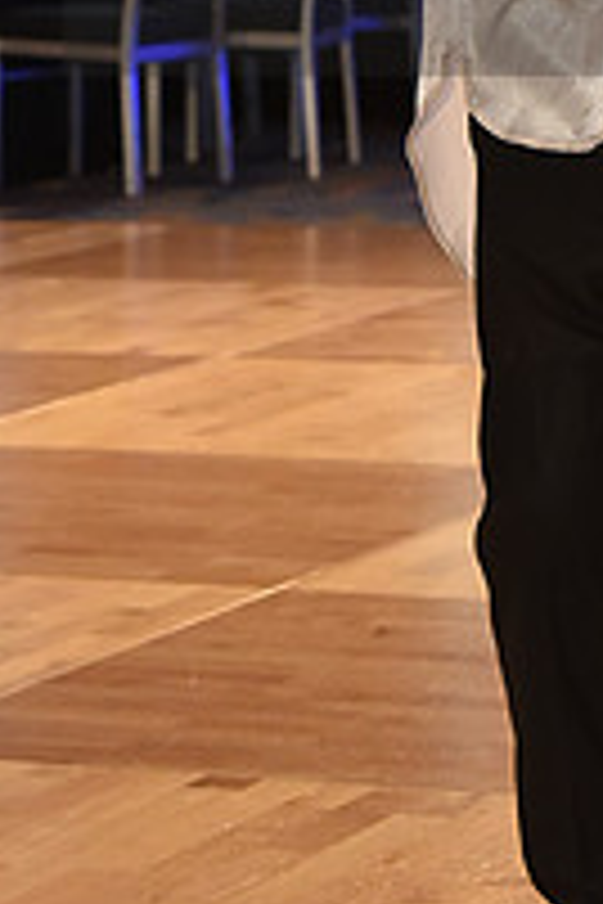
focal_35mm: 202
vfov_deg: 10.1
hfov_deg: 6.8
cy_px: -72
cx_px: 686
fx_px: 5075
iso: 2000
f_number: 5
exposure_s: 1/320
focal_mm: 70
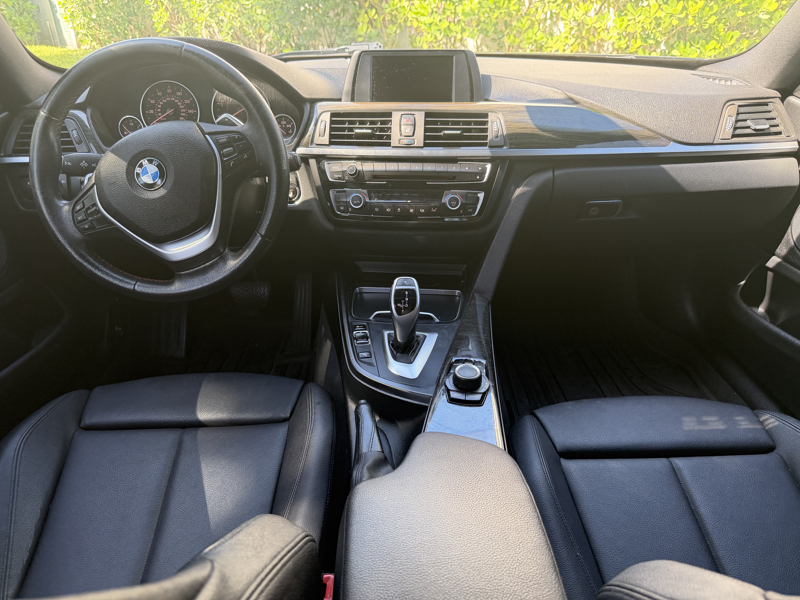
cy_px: 300
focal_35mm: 24
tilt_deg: -27.9
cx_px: 400
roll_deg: +1.1
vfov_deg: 56.8
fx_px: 555
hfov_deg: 71.6
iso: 200
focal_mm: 6.76
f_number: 1.78
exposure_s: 1/113
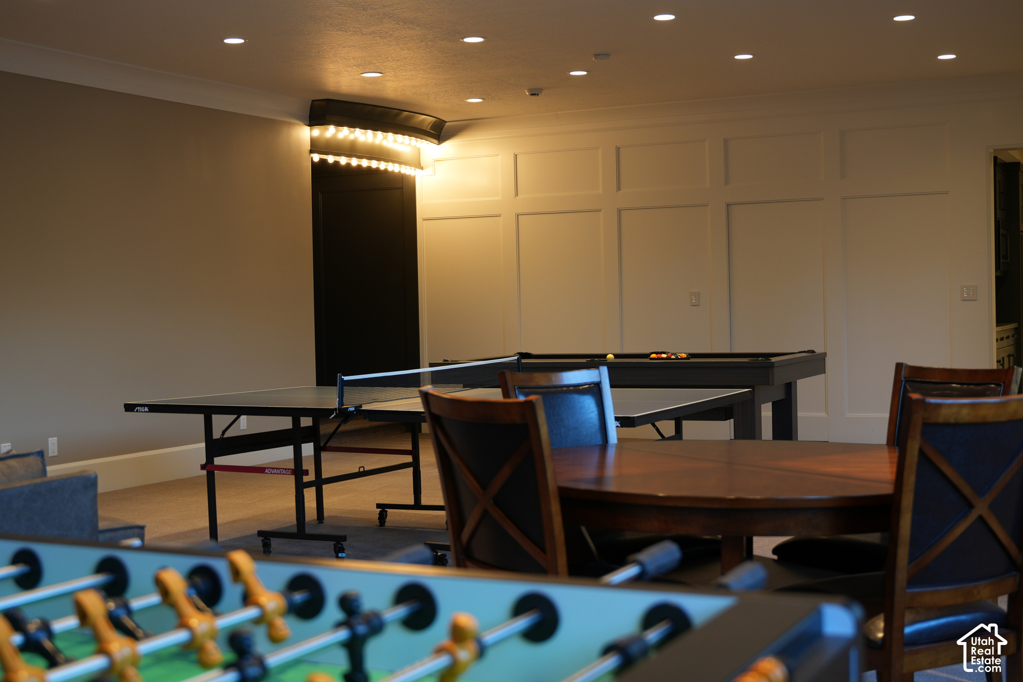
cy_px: 341
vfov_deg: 27.9
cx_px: 512
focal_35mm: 48
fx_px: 1372
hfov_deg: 40.9
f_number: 2.8
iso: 160
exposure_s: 1/40
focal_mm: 32.2
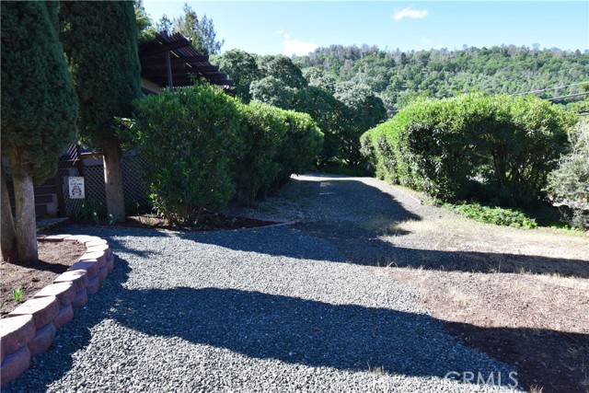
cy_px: 196
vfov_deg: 59.5
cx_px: 294
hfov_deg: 81.2
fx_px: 344
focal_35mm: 21
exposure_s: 1/200
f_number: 10
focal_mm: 14
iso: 400
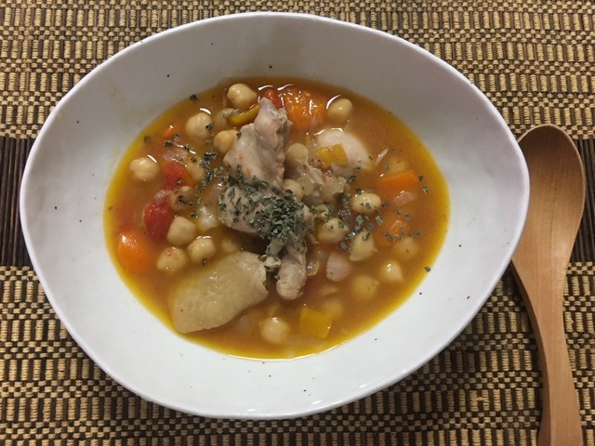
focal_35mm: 29
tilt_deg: -80.5
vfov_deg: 48.2
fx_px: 498
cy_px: 223
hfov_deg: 61.7
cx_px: 298
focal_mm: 4.15
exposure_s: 1/8
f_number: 2.2
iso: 80
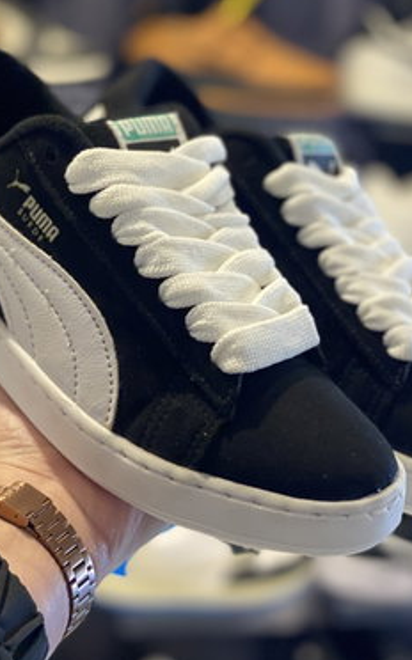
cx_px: 190
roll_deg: -6.2
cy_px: 221
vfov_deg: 26.0
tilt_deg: -3.5
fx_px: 1421
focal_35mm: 79
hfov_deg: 16.5
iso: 200
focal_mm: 6
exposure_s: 1/122
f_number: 2
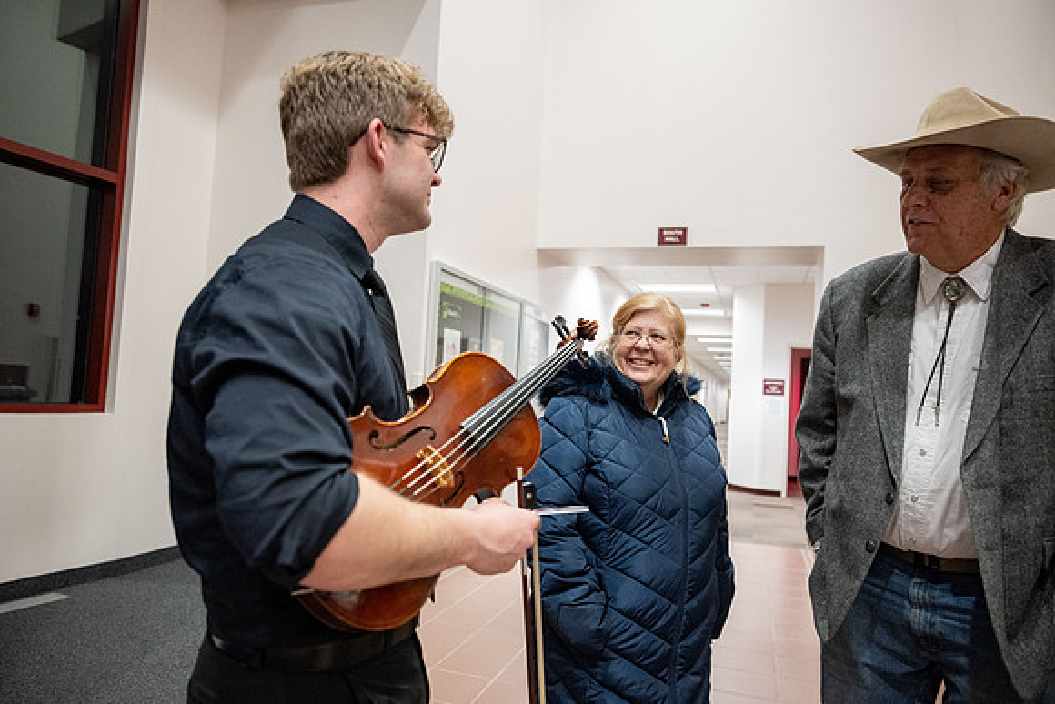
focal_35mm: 24
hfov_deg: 73.7
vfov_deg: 53.2
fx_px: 703
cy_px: 352
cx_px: 528
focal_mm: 24
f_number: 2.8
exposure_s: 1/250
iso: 4000
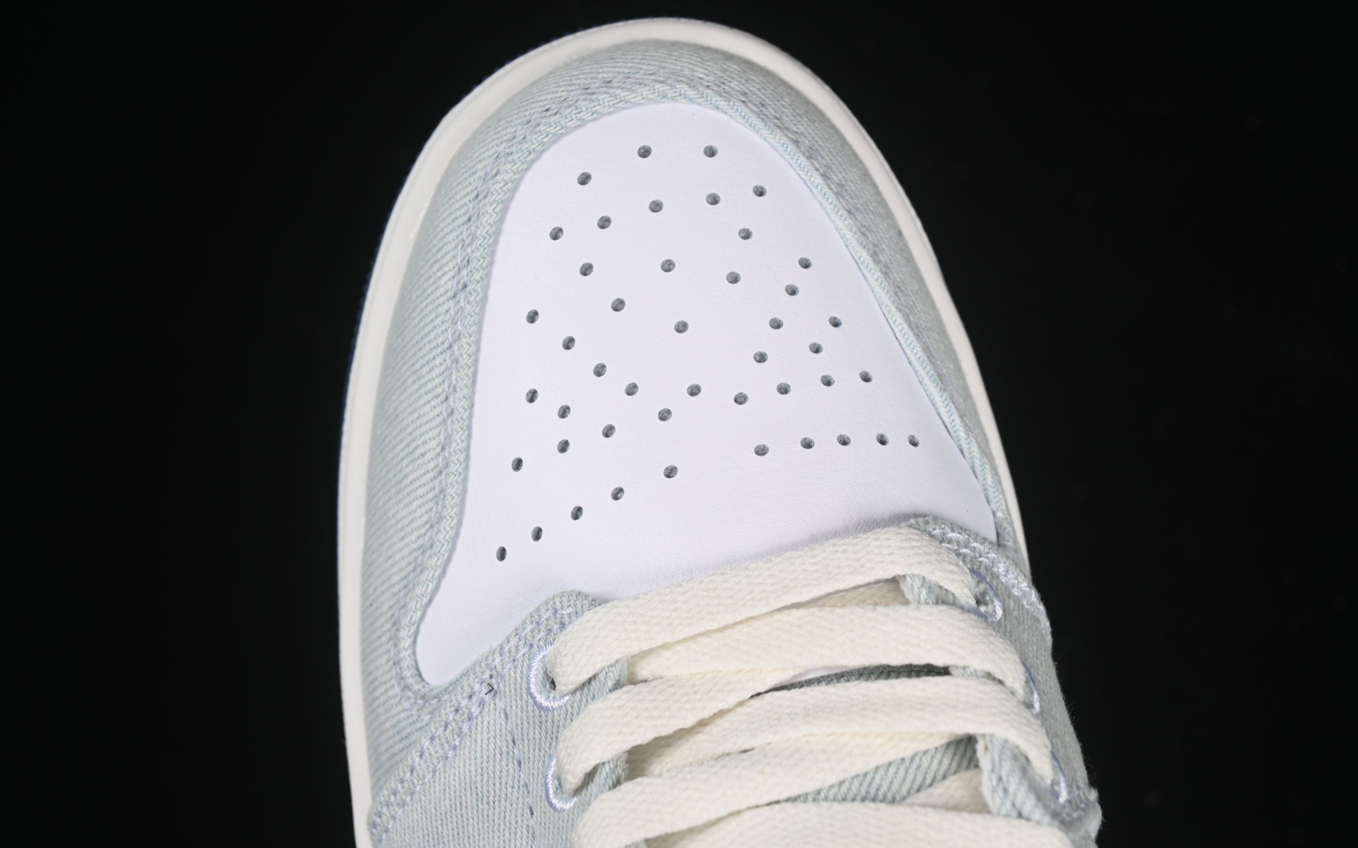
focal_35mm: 77
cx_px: 676
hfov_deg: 26.8
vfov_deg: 16.9
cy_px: 446
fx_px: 2850
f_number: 7.1
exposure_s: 1/60
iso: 160
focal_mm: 50
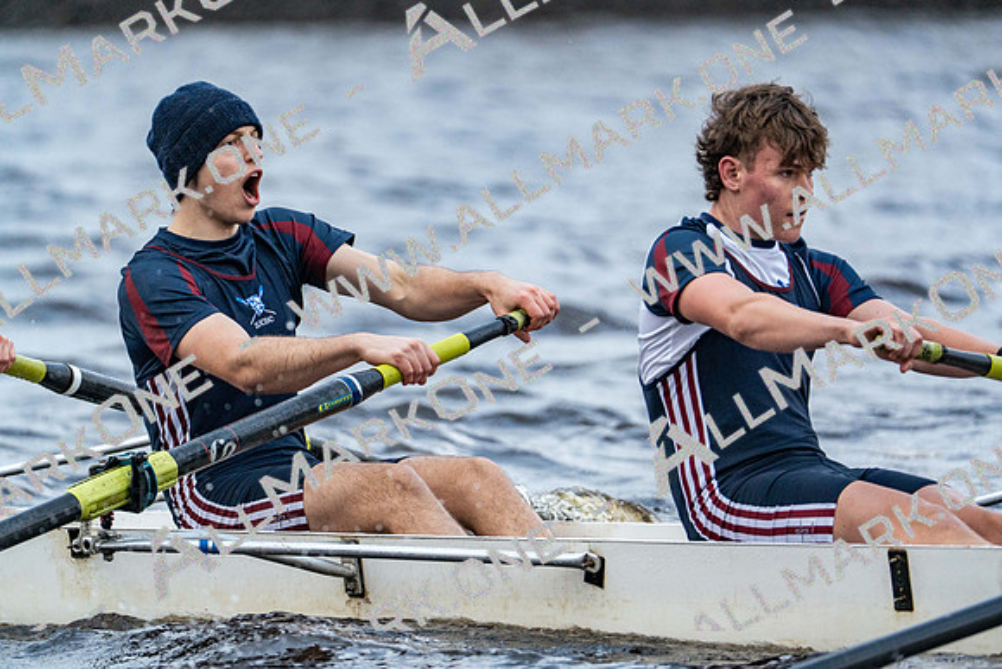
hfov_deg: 4.8
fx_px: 11971
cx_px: 501
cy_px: 334
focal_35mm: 430
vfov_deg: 3.2
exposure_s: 1/1600
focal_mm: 430
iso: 4000
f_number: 6.3
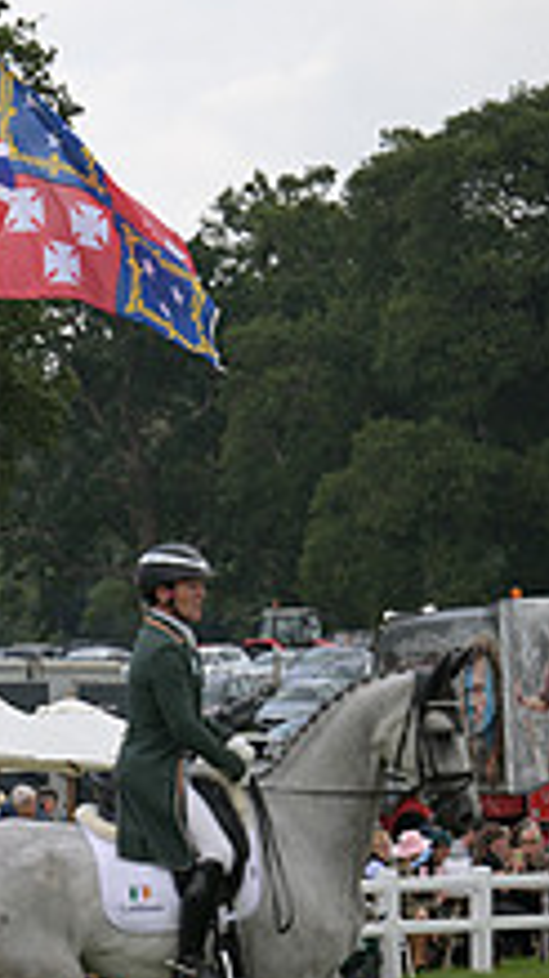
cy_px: 409
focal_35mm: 319
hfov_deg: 3.8
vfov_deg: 6.8
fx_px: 8265
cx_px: -576
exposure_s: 1/1250
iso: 180
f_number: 3.2
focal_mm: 115
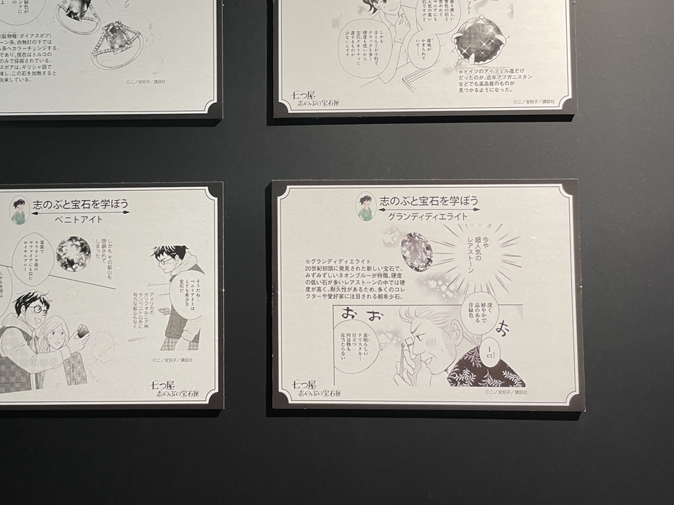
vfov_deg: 41.3
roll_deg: +0.5
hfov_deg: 53.4
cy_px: 177
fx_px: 662
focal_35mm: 34
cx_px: 251
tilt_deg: +3.0
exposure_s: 1/50
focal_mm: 4.2
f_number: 1.6
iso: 80
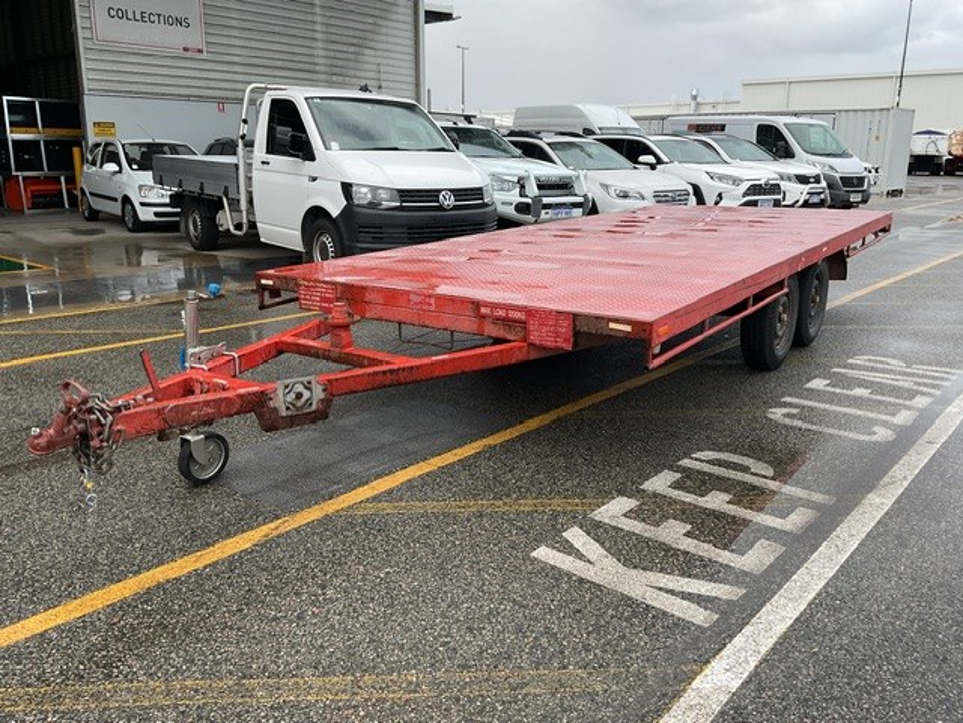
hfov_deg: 61.7
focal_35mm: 29
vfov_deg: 48.2
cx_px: 482
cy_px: 362
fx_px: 807
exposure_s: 1/556
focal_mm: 3
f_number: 1.8
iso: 16
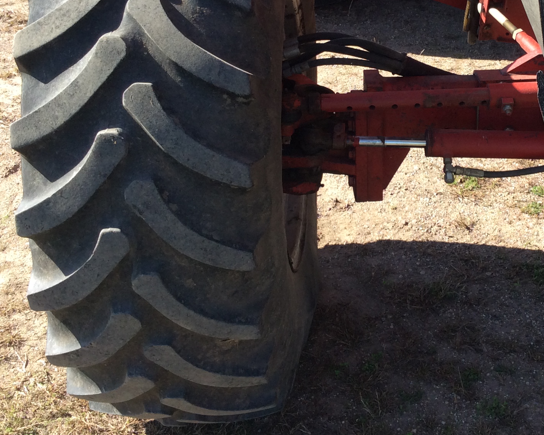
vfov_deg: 26.4
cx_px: 402
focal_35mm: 57
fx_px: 918
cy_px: 110
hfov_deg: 32.4
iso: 32
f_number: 2.4
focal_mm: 3.3
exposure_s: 1/457
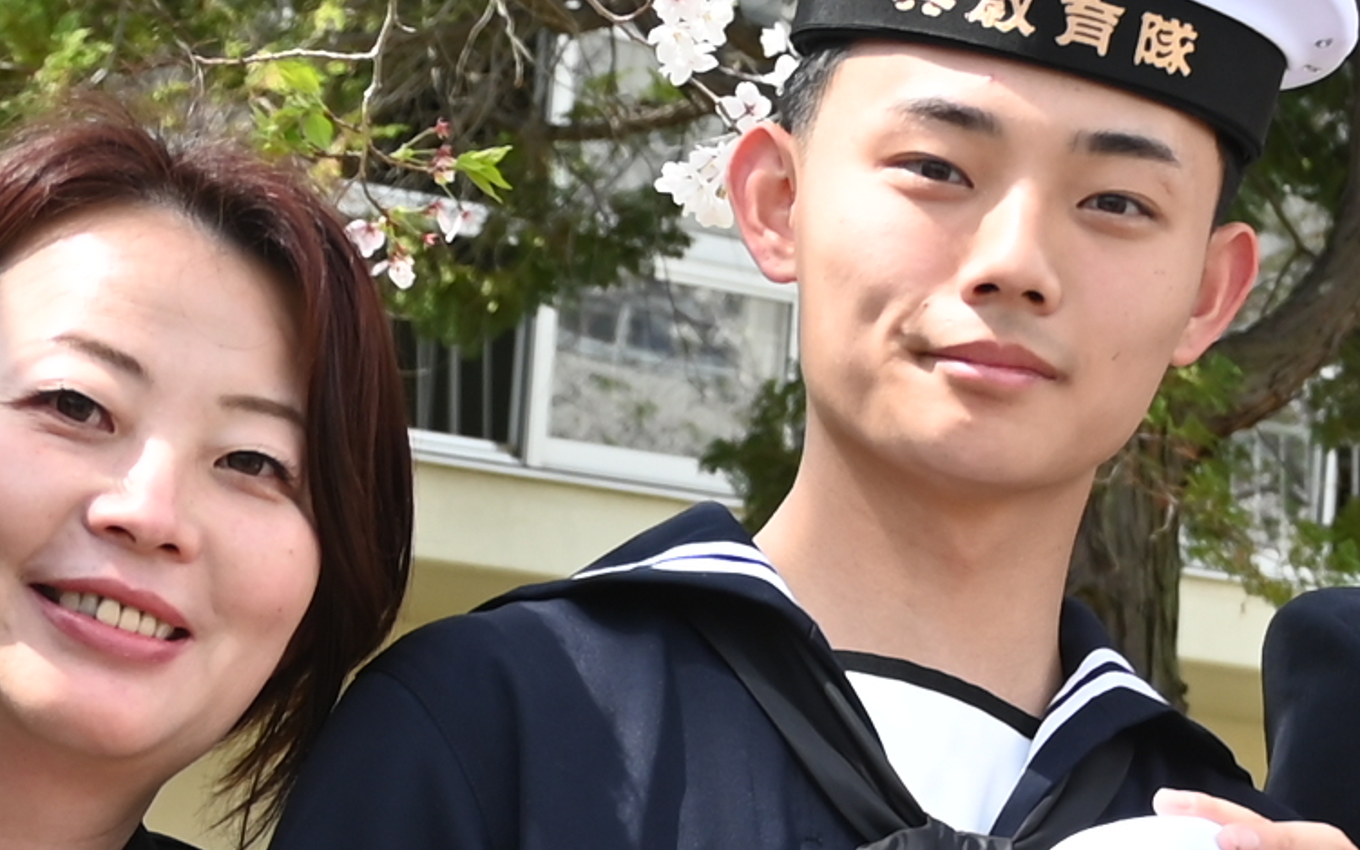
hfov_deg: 13.4
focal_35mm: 156
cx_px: 1043
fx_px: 5781
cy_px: 1051
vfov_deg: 8.3
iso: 125
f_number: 5.6
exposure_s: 1/250
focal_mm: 26
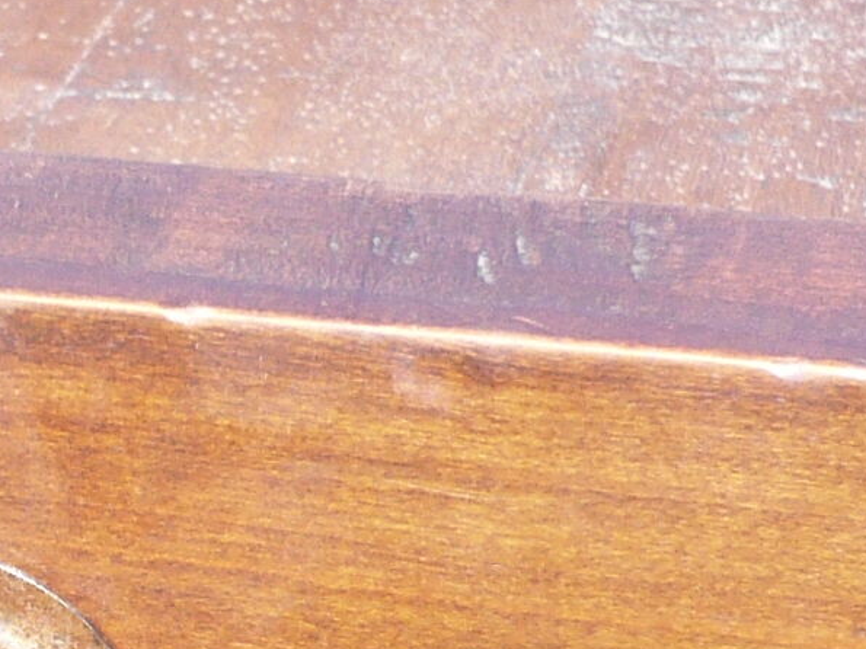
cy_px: 760
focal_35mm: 222
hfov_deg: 8.8
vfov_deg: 6.6
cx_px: -221
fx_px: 5553
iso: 100
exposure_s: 1/320
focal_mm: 7
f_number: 3.4
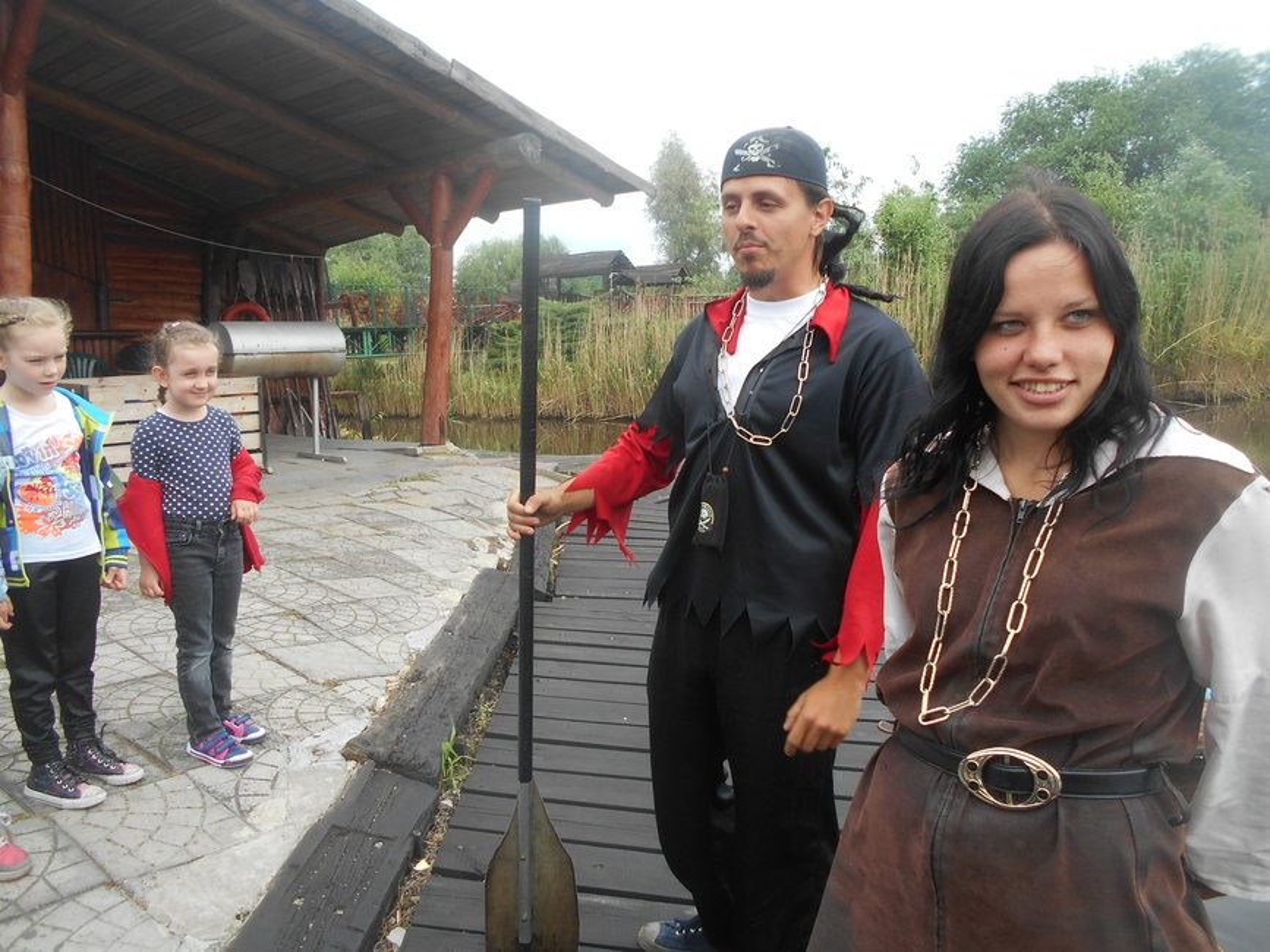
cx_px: 635
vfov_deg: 53.1
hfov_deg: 67.3
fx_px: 954
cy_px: 476
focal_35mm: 26
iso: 80
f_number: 3.2
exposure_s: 1/320
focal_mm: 4.6
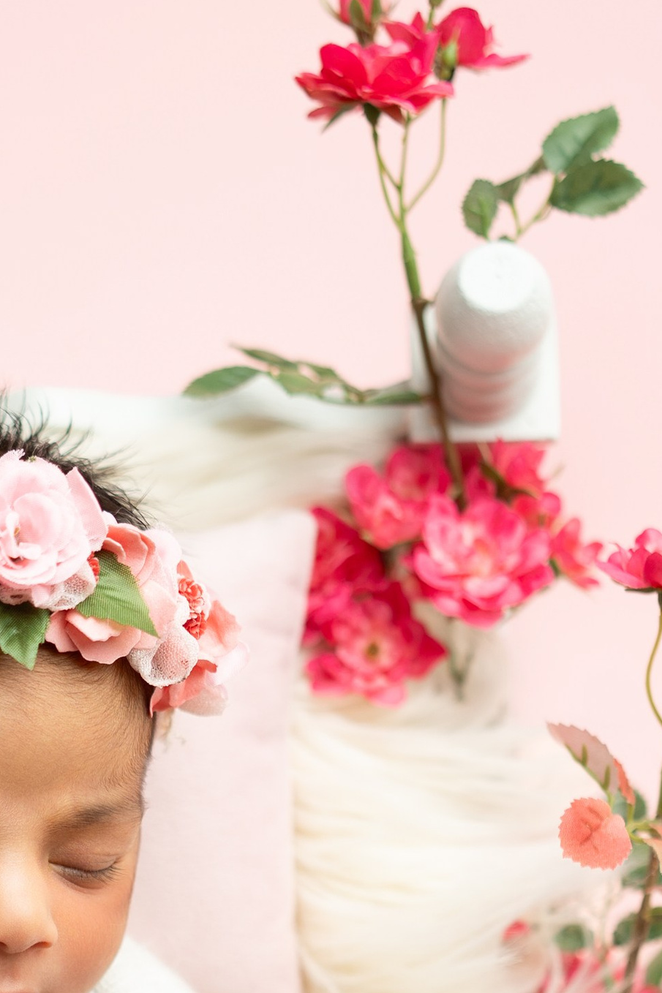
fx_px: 2731
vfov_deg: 19.6
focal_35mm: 99
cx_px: -20
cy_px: 1125
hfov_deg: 13.6
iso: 100
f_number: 2.2
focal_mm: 35
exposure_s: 1/200
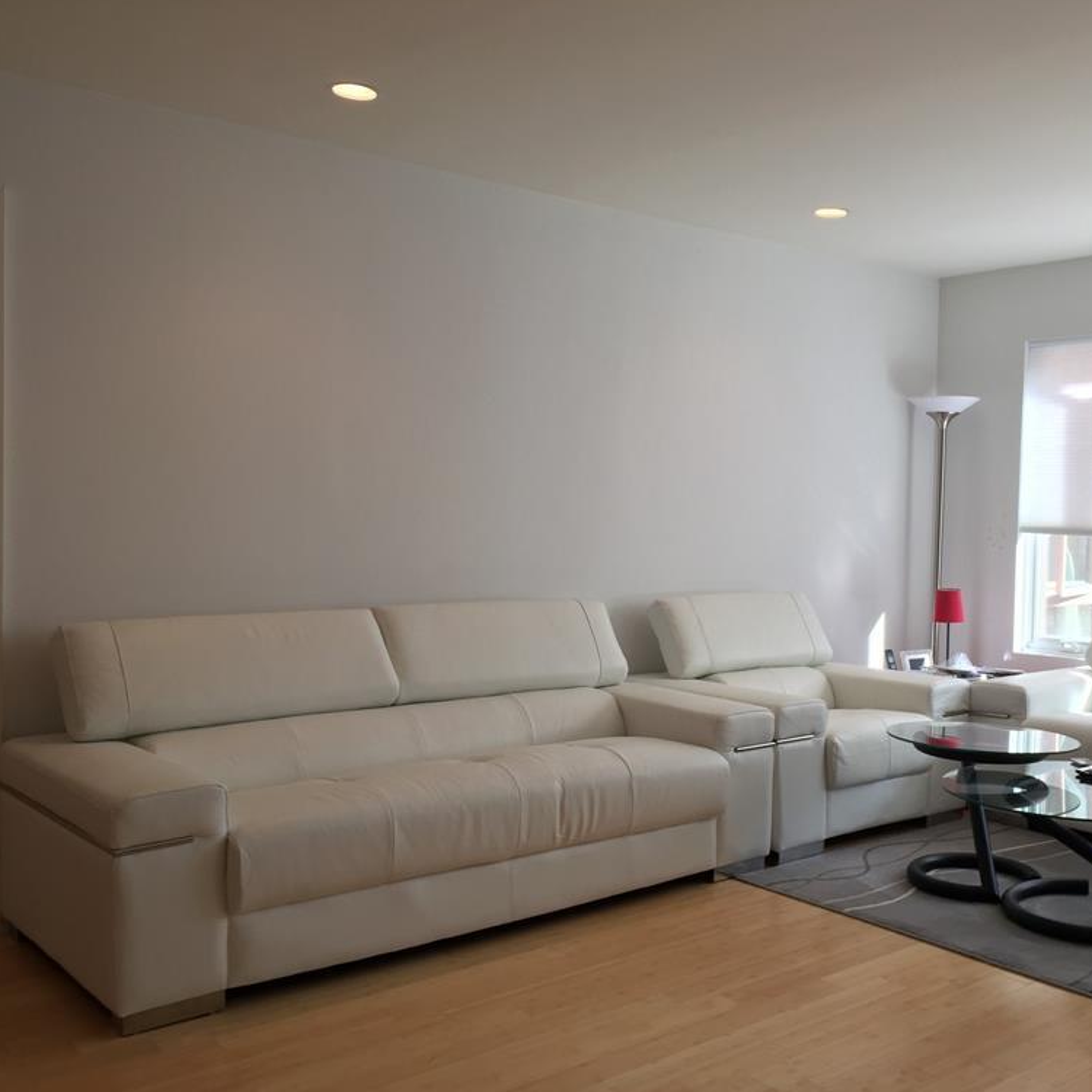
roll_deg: -1.1
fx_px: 1249
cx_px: 716
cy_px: 545
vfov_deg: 47.2
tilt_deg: -2.8
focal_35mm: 35
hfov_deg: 46.6
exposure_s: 1/60
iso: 32
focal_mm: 4.15
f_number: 2.2
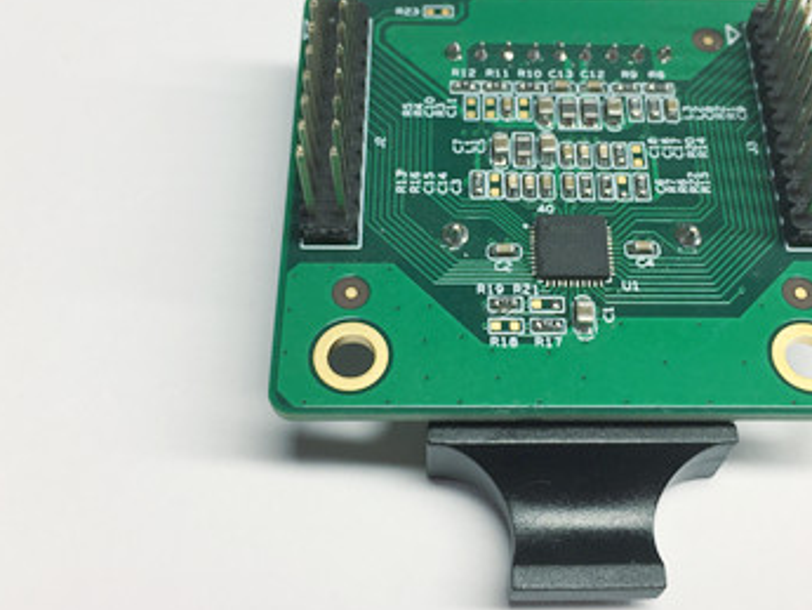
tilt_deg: -59.0
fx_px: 986
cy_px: 237
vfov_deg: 34.2
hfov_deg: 44.6
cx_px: 480
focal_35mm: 42
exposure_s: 1/50
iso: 32
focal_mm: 4.15
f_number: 2.2
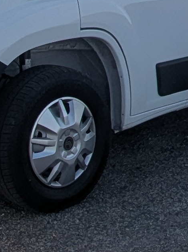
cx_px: -3
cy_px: -54
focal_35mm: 104
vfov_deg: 17.9
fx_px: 754
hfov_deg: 14.0
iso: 40
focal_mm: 2.35
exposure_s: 1/1176
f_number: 2.2
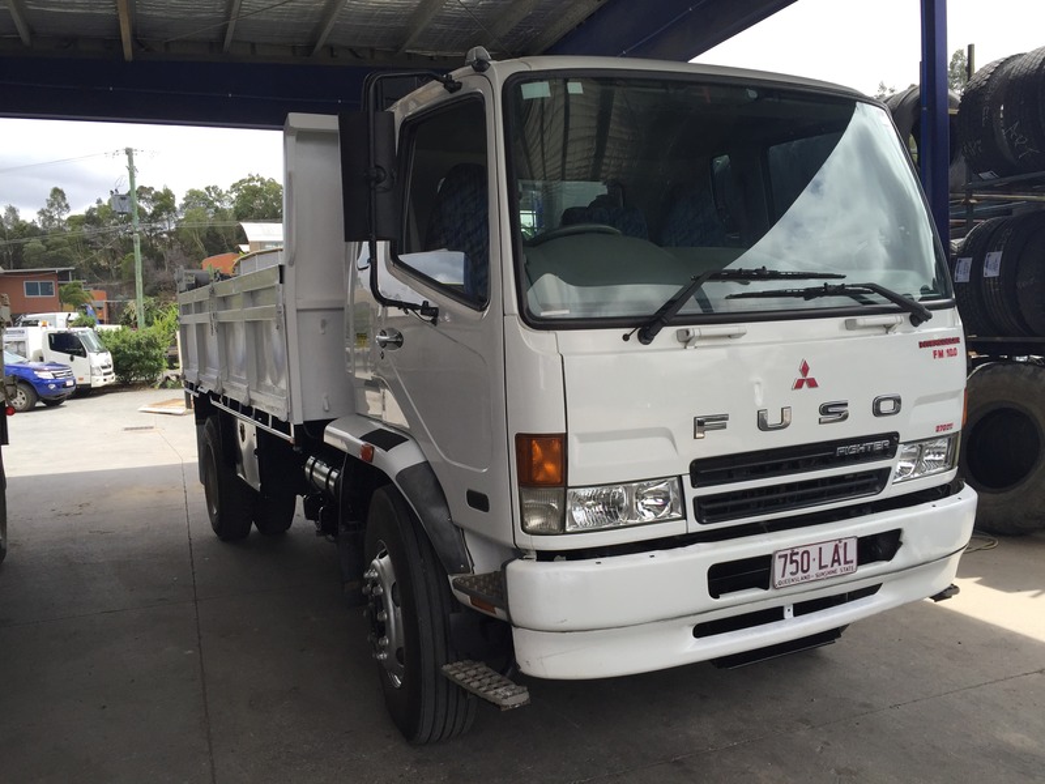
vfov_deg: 48.2
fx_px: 875
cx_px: 522
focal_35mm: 29
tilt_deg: -1.9
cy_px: 392
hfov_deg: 61.7
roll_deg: +1.0
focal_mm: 4.15
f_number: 2.2
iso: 32
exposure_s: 1/860
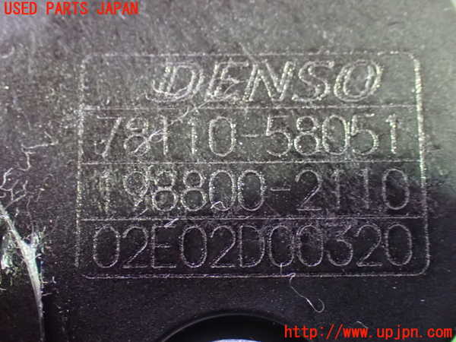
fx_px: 817
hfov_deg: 31.2
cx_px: 228
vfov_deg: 23.7
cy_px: 171
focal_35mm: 62
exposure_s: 1/8
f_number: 3.6
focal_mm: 11.09
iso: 1600
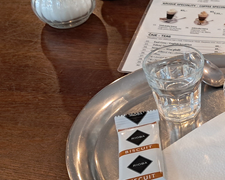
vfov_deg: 25.0
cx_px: 233
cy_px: 88
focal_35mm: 61
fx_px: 406
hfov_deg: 28.7
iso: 320
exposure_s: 1/50
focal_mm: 4
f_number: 1.8
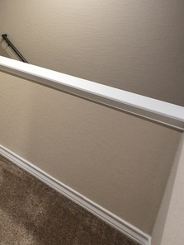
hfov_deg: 41.6
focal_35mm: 28
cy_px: 49
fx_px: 198
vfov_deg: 58.5
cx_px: -9
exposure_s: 1/60
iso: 500
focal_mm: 1.74
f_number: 2.2
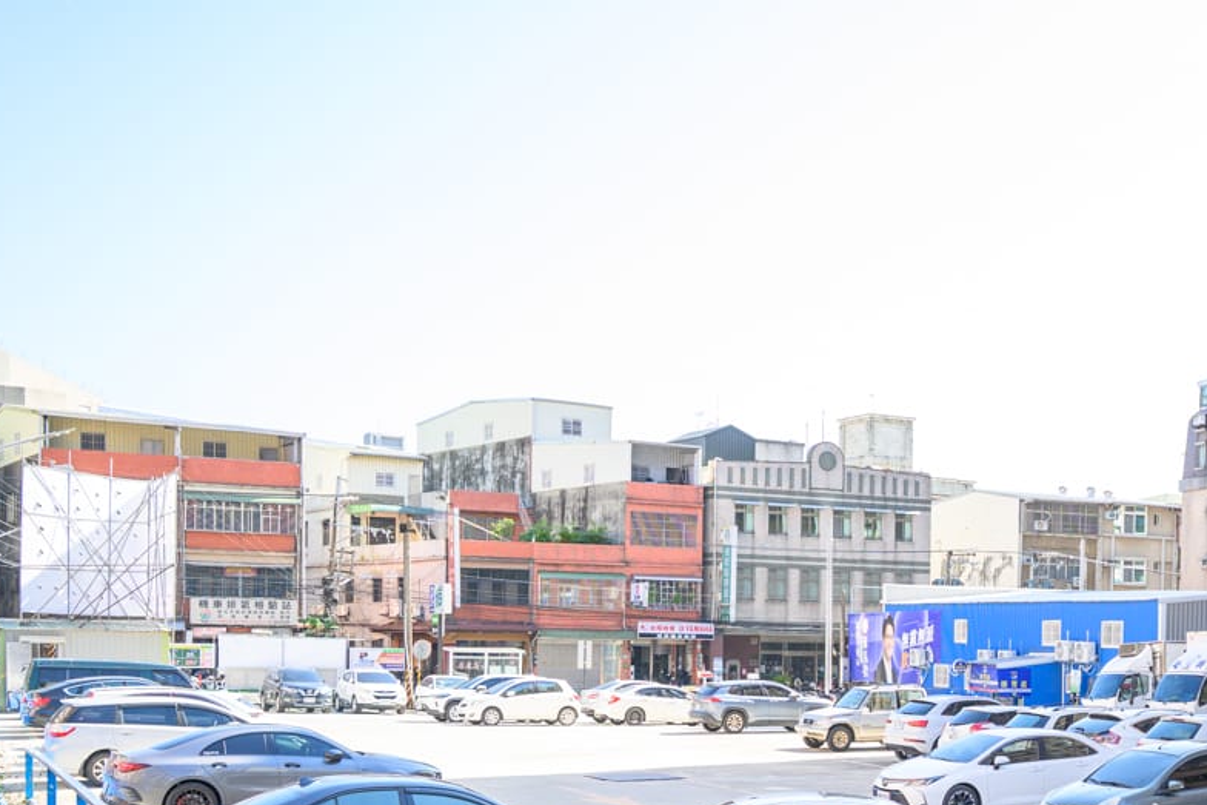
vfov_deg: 26.9
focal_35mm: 49
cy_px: 661
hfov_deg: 38.6
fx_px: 1643
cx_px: 990
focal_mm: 24
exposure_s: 1/1250
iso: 320
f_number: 2.8
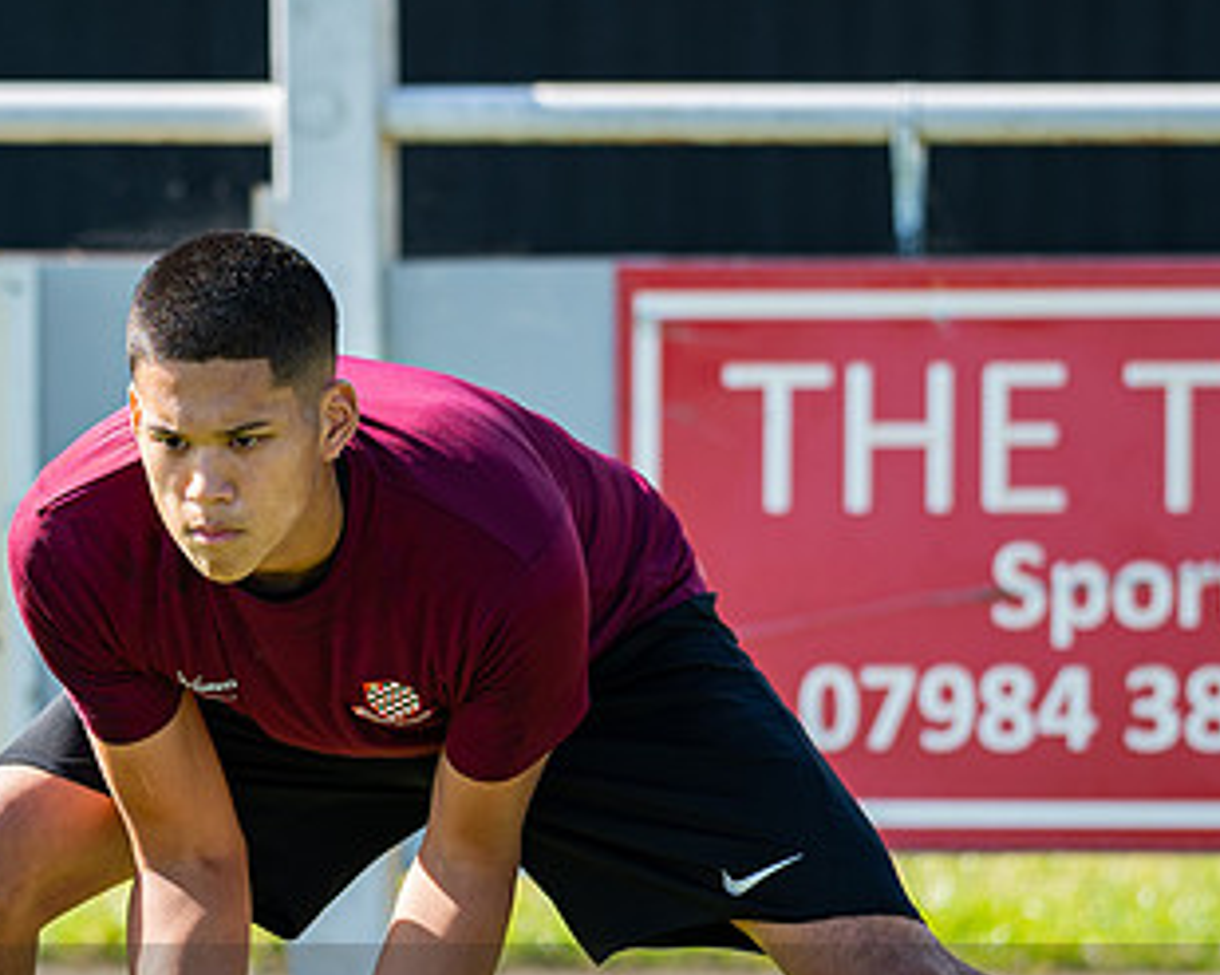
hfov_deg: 4.4
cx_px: 329
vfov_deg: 3.6
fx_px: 15702
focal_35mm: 435
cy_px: 771
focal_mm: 135
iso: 80
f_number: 1.8
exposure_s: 1/1600
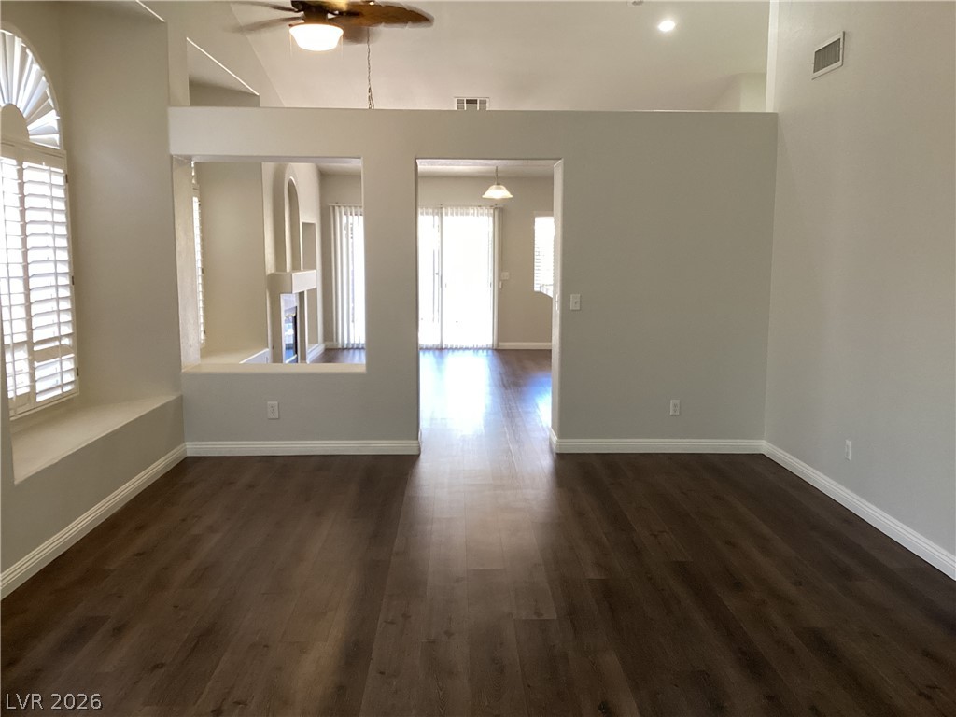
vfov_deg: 45.4
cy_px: 358
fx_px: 856
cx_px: 478
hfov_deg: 58.4
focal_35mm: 31
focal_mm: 3.3
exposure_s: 1/50
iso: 160
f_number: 2.4
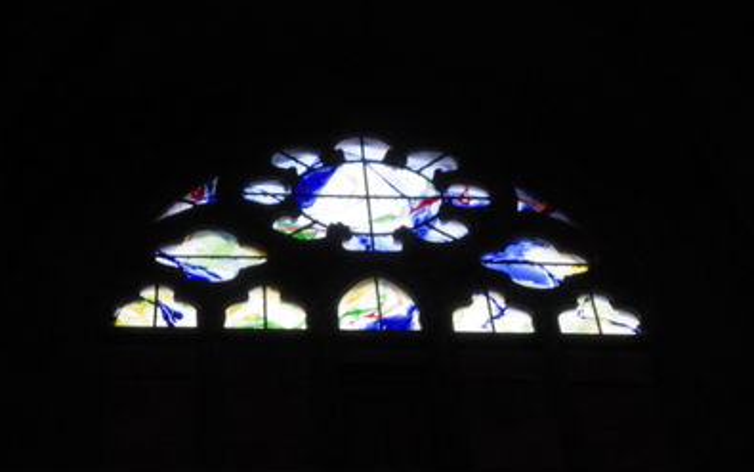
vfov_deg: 12.8
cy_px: 247
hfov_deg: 20.4
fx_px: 2096
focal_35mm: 102
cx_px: 374
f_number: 5.4
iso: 200
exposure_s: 1/80
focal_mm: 15.81
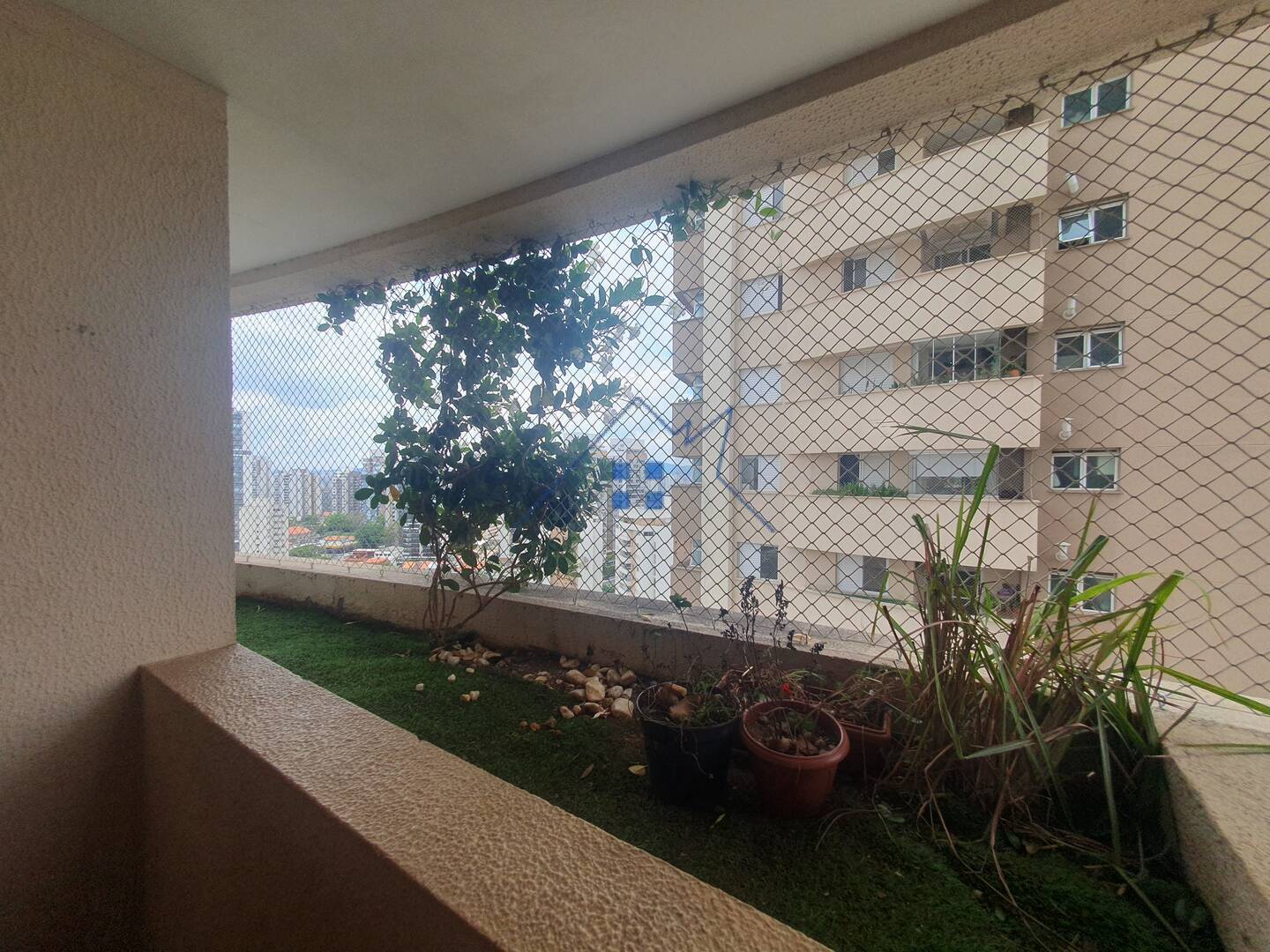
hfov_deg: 106.2
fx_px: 477
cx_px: 635
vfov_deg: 89.9
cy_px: 476
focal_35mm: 13
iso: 50
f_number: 2.2
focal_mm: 1.8
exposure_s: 1/666
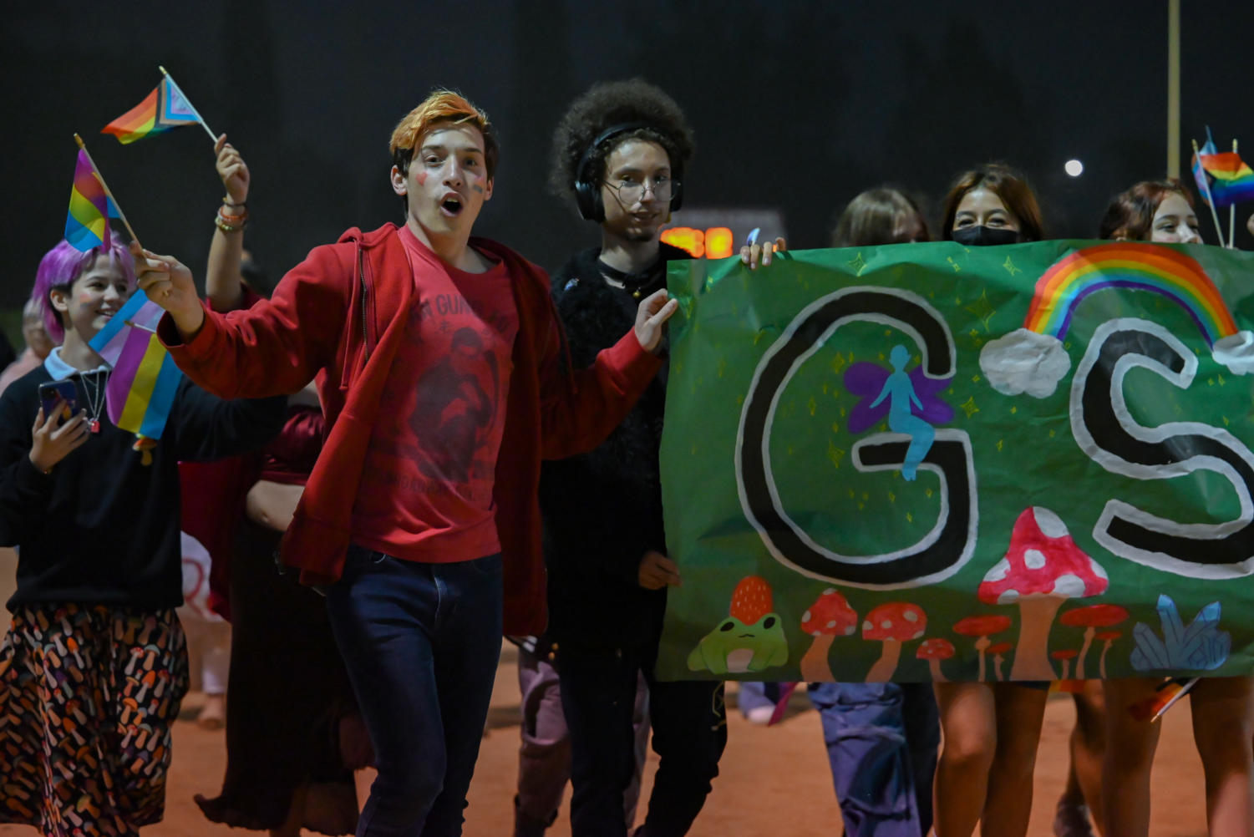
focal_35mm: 86
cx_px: 627
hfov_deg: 23.6
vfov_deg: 15.9
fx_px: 2997
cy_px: 418
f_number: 3.2
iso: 6400
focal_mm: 86
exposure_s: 1/1000
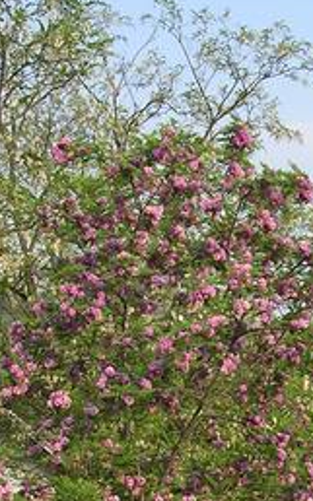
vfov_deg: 20.4
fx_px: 1366
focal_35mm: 100
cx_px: 185
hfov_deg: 13.1
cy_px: 447
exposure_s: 1/478
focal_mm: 5.8
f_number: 2.8
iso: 100
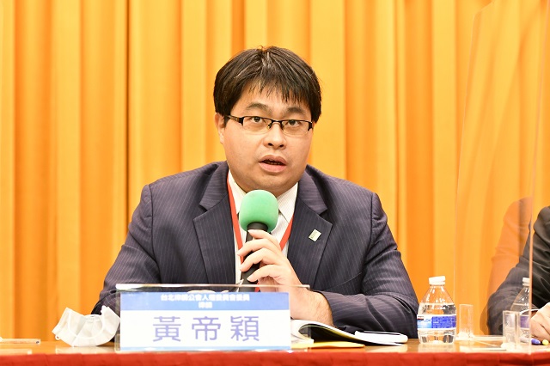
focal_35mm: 112
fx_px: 1718
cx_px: 275
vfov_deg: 12.2
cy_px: 183
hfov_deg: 18.2
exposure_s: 1/125
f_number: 2.8
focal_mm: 75
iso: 3200
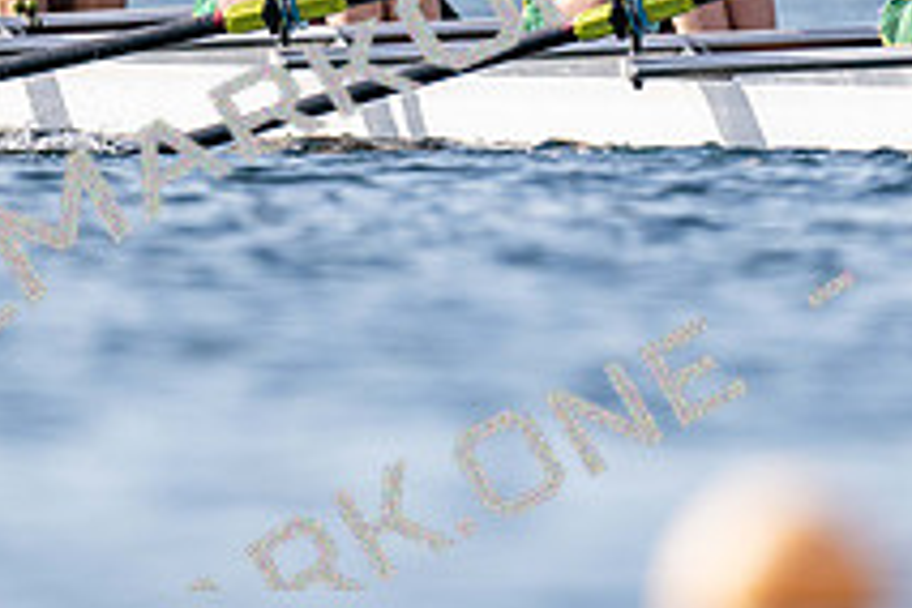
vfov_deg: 0.8
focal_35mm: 1637
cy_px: -141
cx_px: 578
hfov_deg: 1.3
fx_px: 41467
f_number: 4
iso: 320
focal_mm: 600
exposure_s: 1/2500
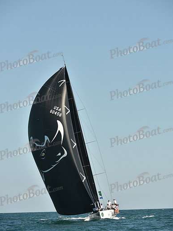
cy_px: 119
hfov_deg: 6.8
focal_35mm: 218
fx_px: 1453
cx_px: 86
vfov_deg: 9.1
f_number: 6.3
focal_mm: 200
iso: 250
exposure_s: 1/1250
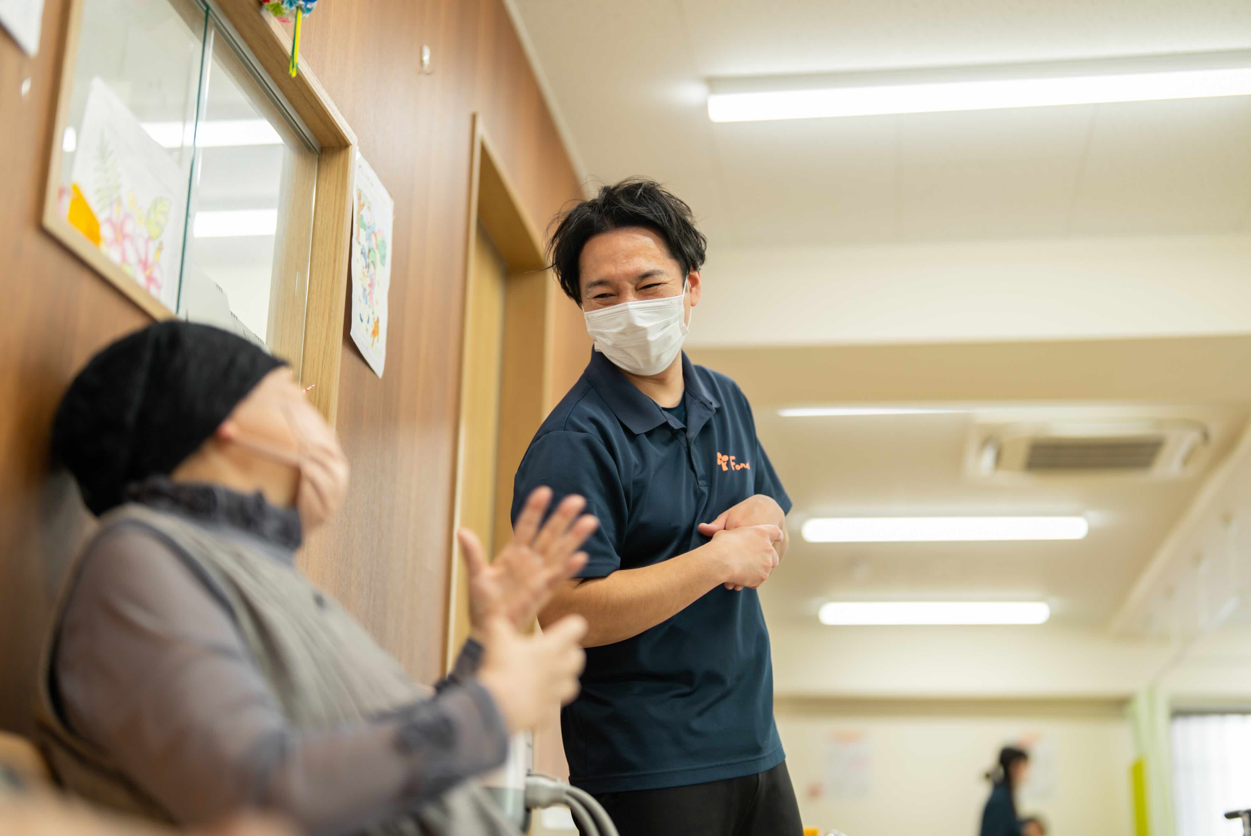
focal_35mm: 50
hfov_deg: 39.6
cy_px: 418
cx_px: 626
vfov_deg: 27.0
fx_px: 1738
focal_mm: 50
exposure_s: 1/250
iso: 125
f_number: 1.2
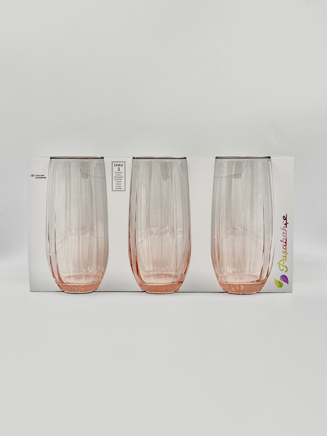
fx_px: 605
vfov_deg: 39.7
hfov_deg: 30.3
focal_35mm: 48
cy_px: 218
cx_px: 164
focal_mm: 6.76
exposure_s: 1/774
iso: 64
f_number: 1.78
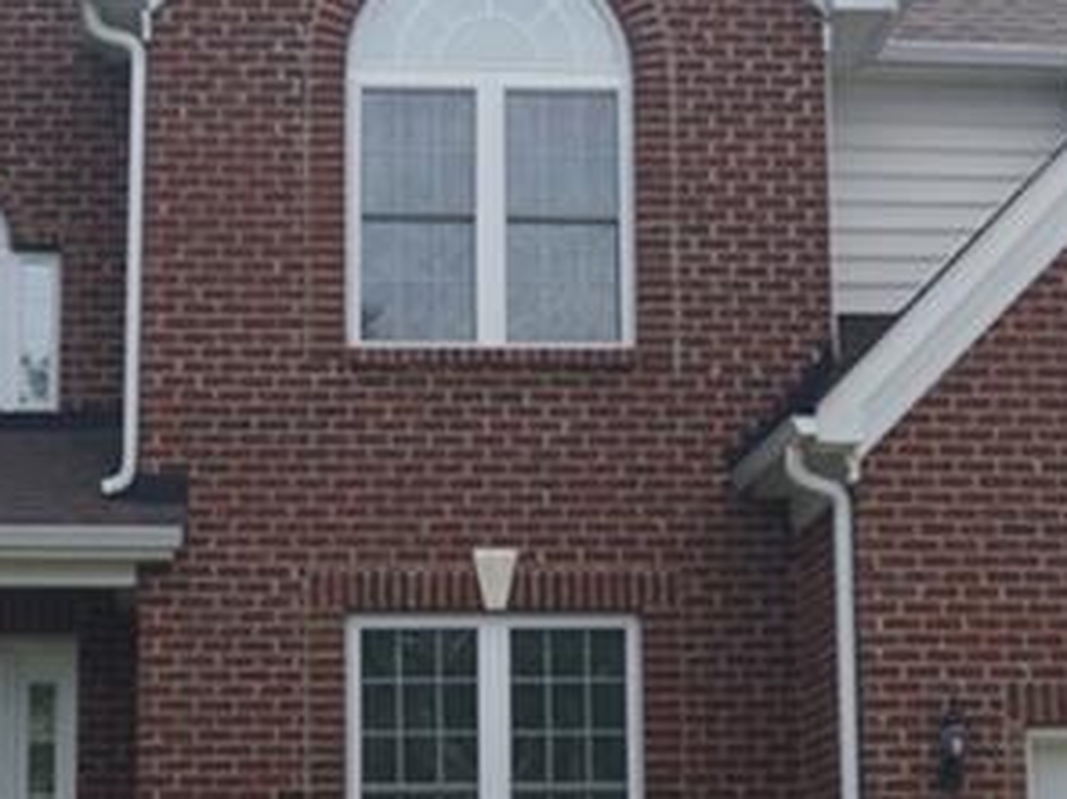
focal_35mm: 100
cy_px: 416
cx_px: 477
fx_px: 3081
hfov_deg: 19.6
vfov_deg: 14.8
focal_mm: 20
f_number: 6.3
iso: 100
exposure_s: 1/400
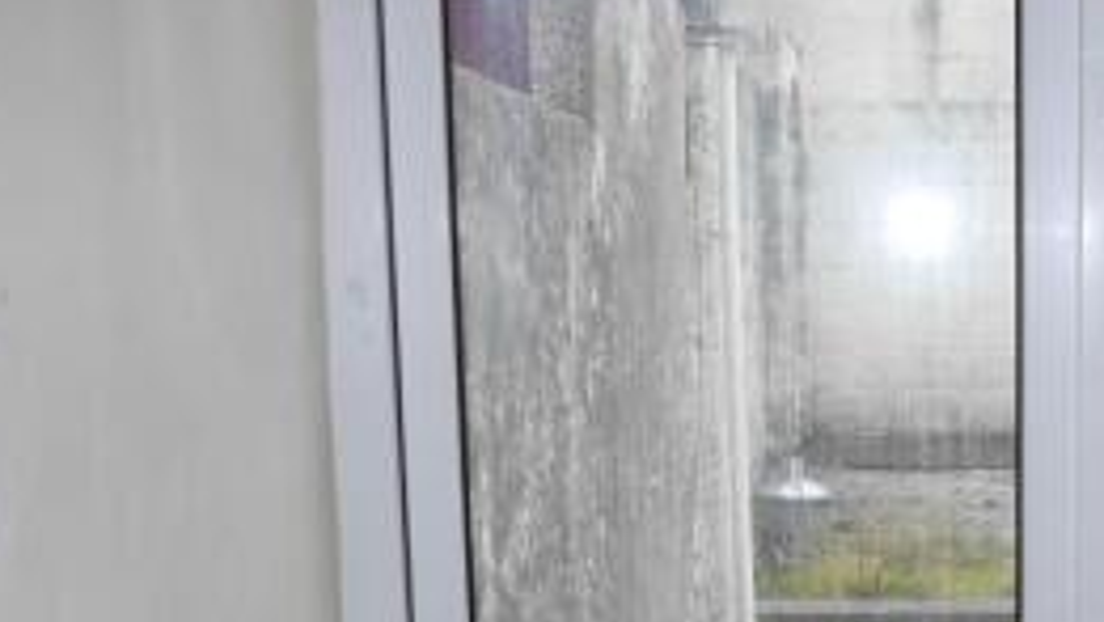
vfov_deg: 17.2
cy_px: 671
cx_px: 1104
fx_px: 1991
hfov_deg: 29.0
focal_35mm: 68
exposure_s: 1/250
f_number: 4
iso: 200
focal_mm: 14
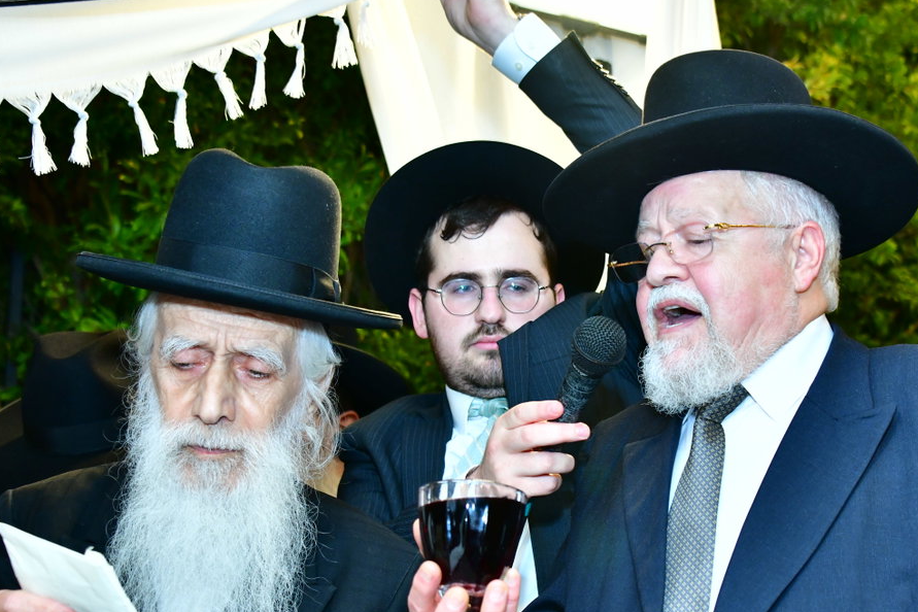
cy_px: 370
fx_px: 1683
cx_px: 600
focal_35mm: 66
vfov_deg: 20.6
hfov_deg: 30.3
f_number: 5
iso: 1250
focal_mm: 42
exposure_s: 1/160
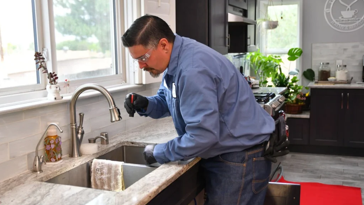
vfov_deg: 28.0
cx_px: 182
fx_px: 410
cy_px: 105
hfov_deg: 47.8
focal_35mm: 43
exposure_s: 1/200
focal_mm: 27
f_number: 2.8
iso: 250
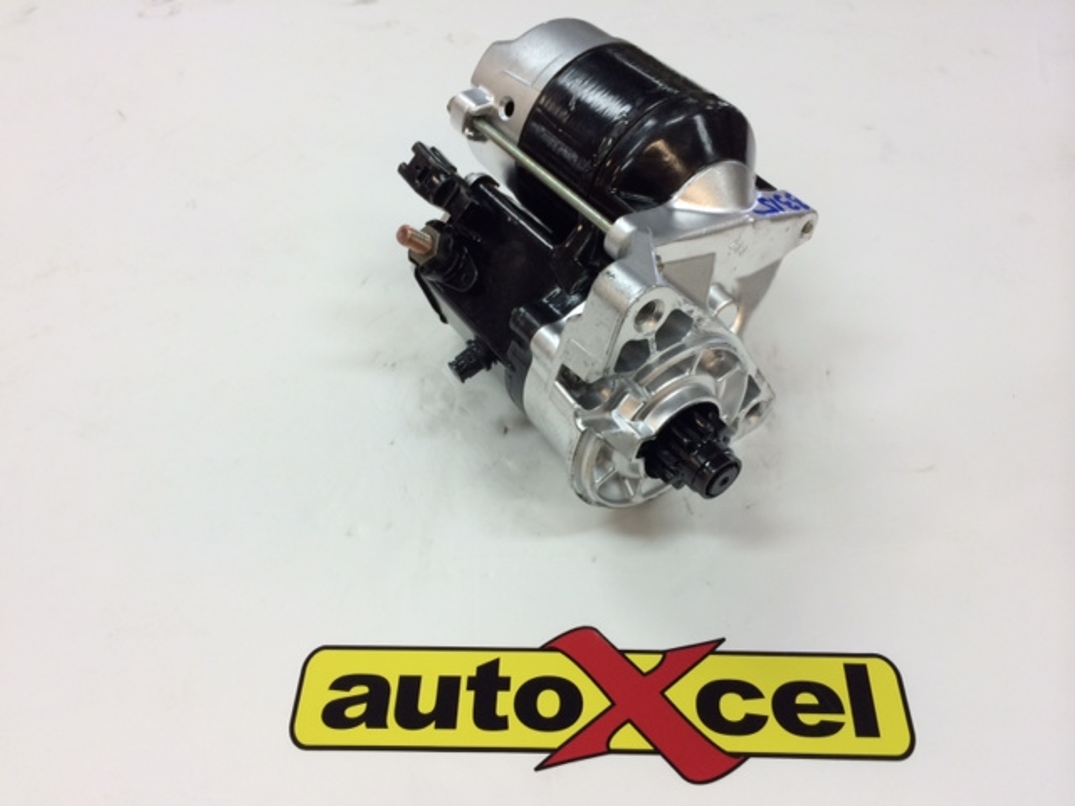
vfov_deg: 46.8
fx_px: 932
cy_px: 403
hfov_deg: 60.0
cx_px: 538
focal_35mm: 30
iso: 40
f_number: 2.2
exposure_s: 1/33
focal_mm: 4.12
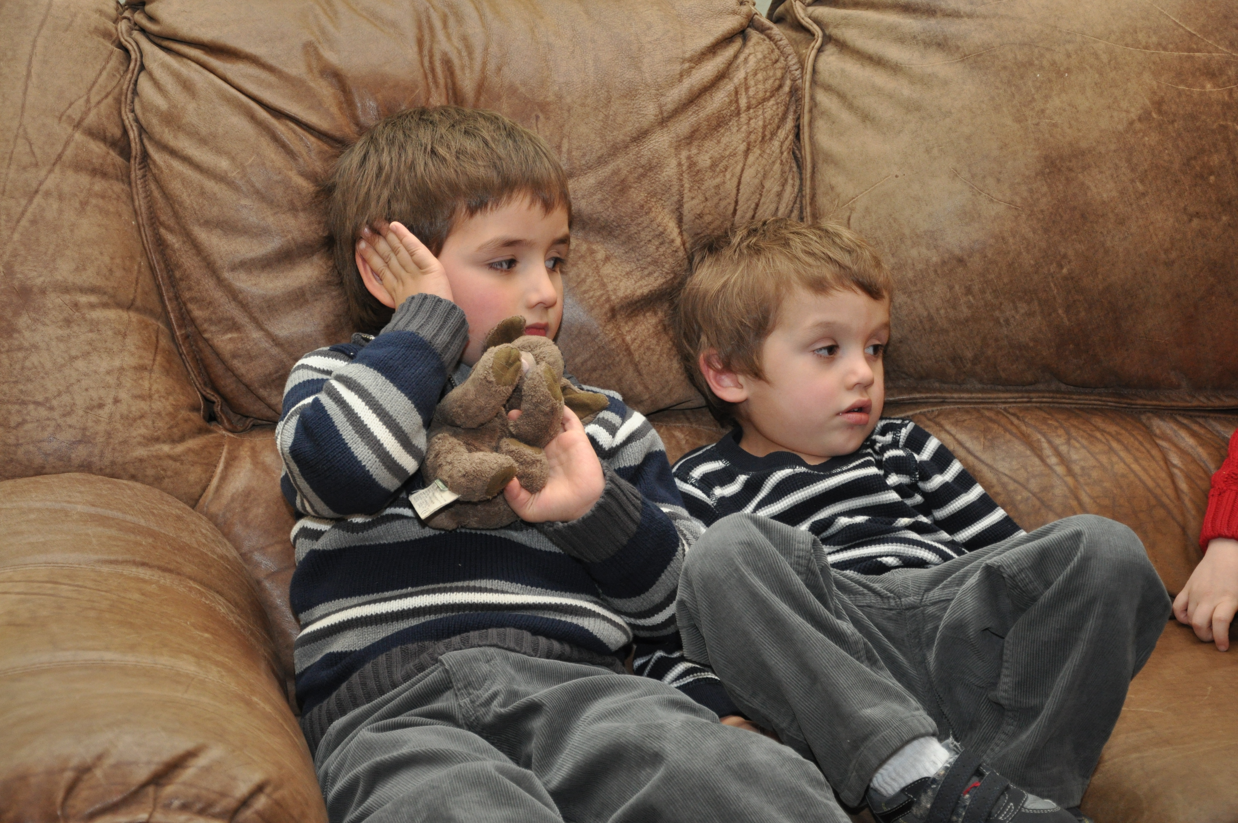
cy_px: 412
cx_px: 619
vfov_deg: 17.4
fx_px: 2679
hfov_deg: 26.0
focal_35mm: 78
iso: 800
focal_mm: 52
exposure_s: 1/60
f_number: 5
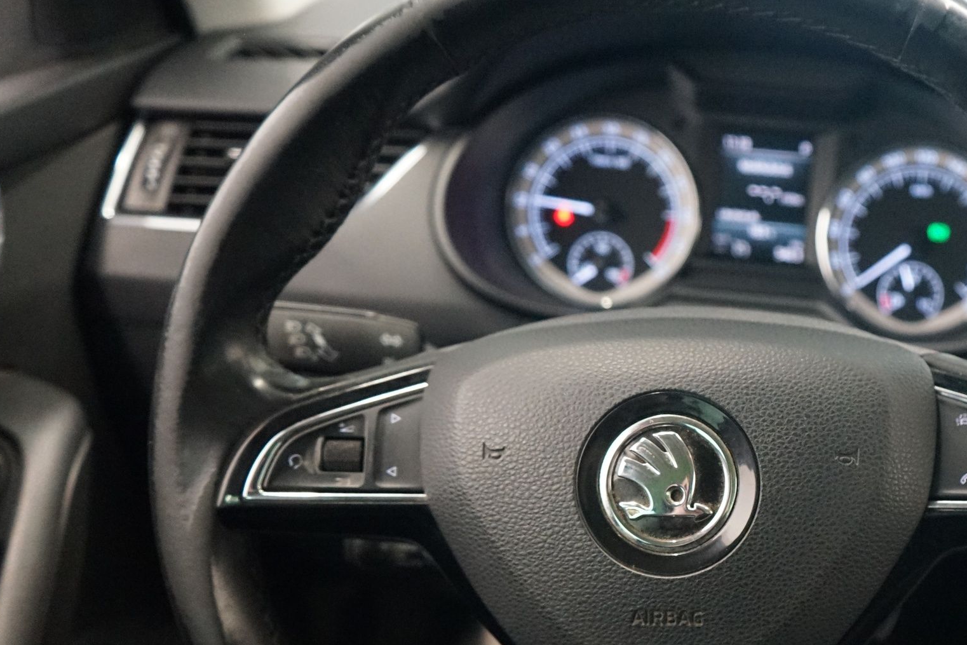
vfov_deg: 28.9
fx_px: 1236
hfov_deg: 41.1
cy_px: 457
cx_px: 757
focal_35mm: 46
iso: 6400
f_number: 3.5
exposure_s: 1/125
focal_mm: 28
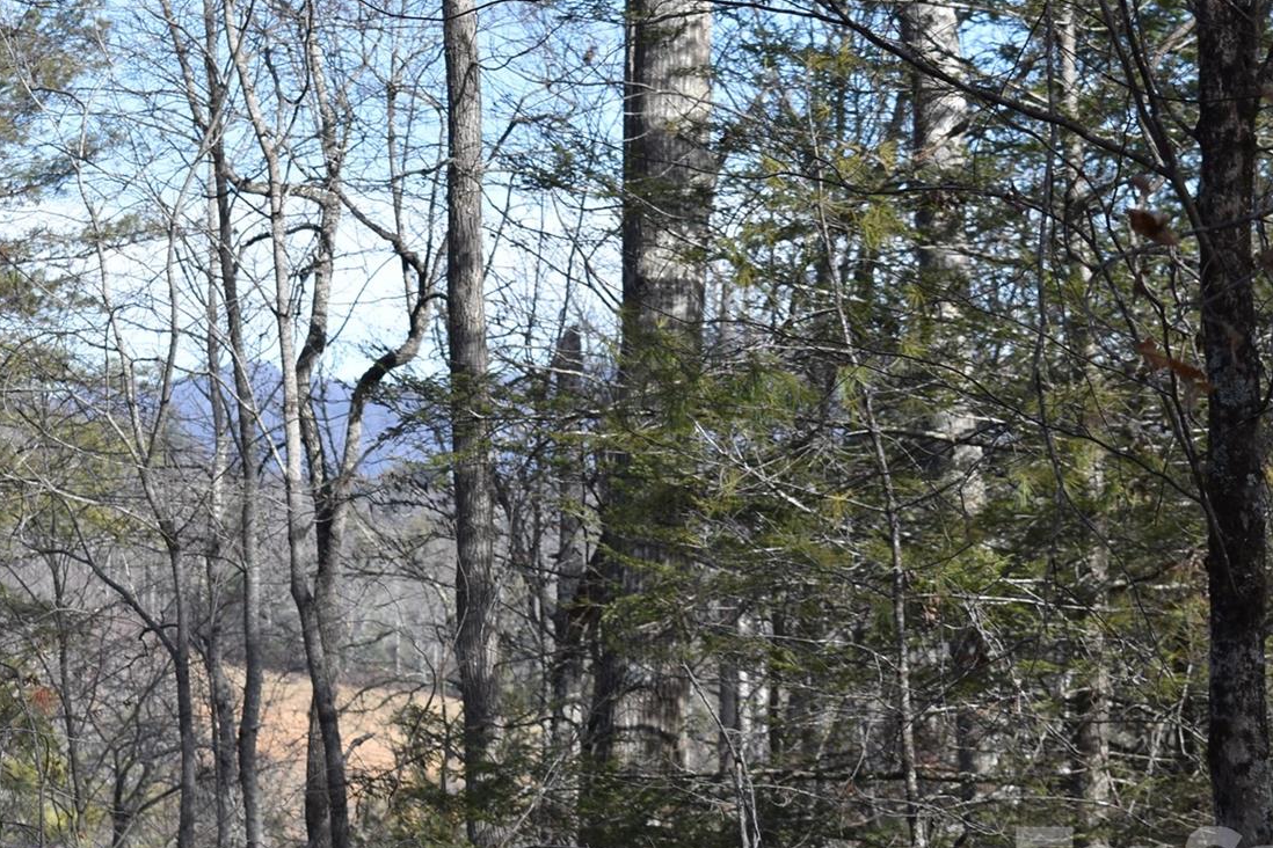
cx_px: 198
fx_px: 5443
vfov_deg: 8.9
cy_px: 264
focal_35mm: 154
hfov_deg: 13.3
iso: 200
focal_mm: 55
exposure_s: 1/320
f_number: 9
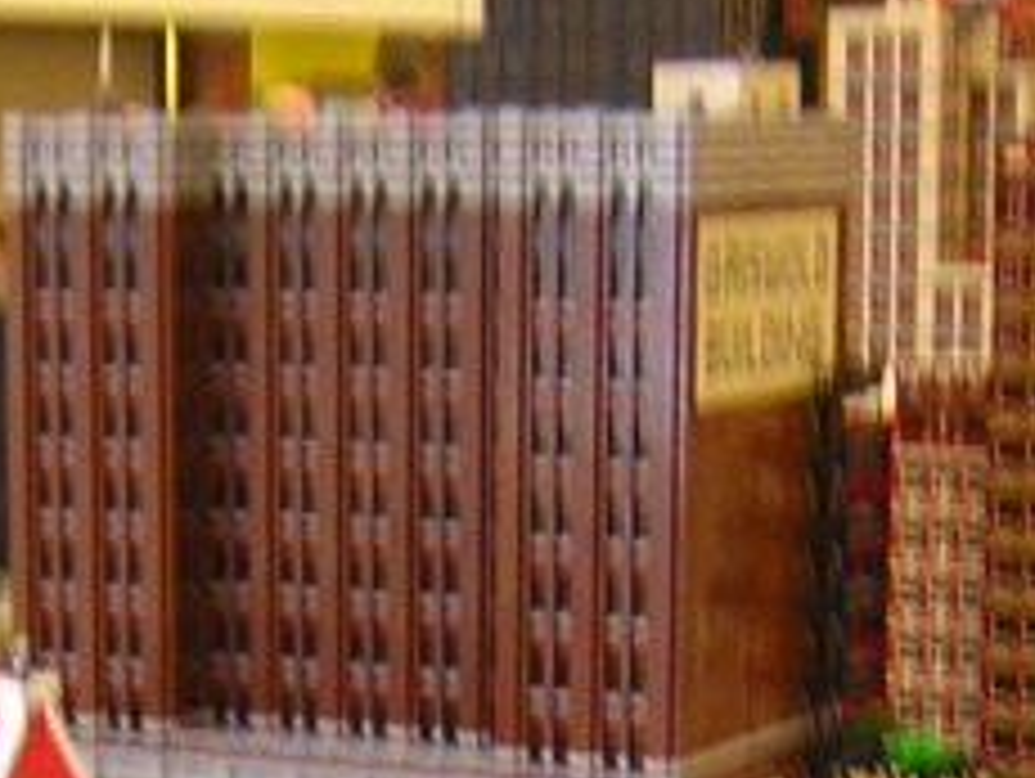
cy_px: 809
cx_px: 194
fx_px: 3741
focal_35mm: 125
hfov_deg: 15.6
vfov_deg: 11.7
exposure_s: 1/11.1
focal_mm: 4.7
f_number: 2.6
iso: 100
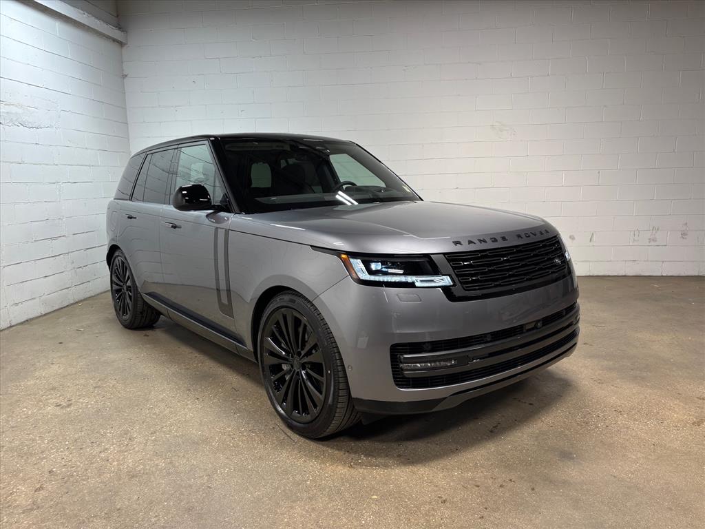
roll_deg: +1.2
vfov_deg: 53.1
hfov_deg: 67.3
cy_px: 264
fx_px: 530
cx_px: 352
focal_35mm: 26
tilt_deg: -8.8
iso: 40
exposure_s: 1/167
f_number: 1.6
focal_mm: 5.96
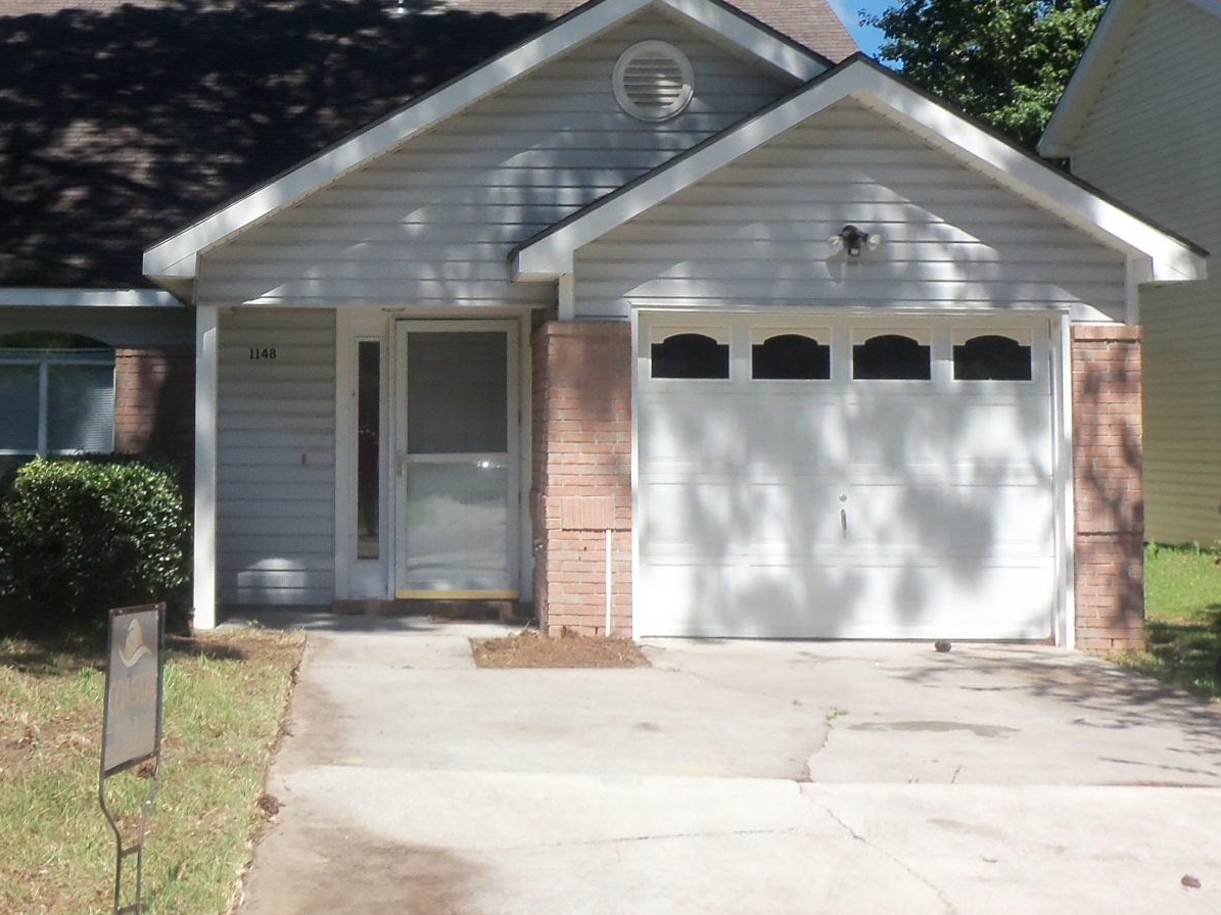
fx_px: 1693
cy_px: 300
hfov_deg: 38.9
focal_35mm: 48
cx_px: 346
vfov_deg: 30.0
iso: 64
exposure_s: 1/100
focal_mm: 5.1
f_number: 8.6
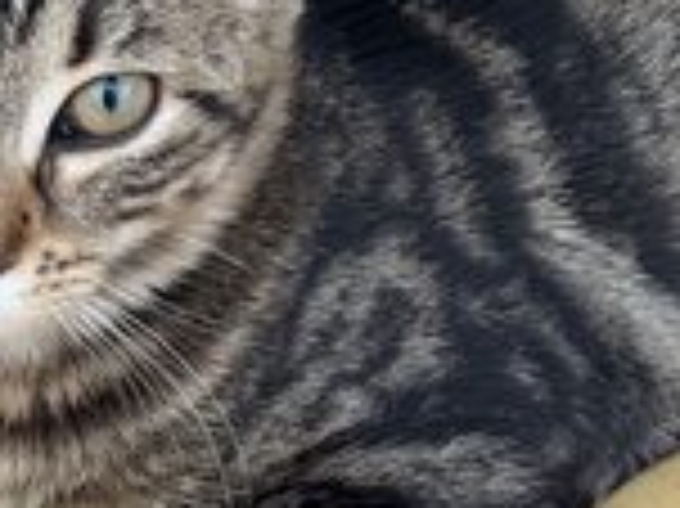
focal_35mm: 143
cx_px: 329
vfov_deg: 10.4
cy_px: 171
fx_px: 2807
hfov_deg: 13.8
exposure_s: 1/50
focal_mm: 6.76
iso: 250
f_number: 1.78
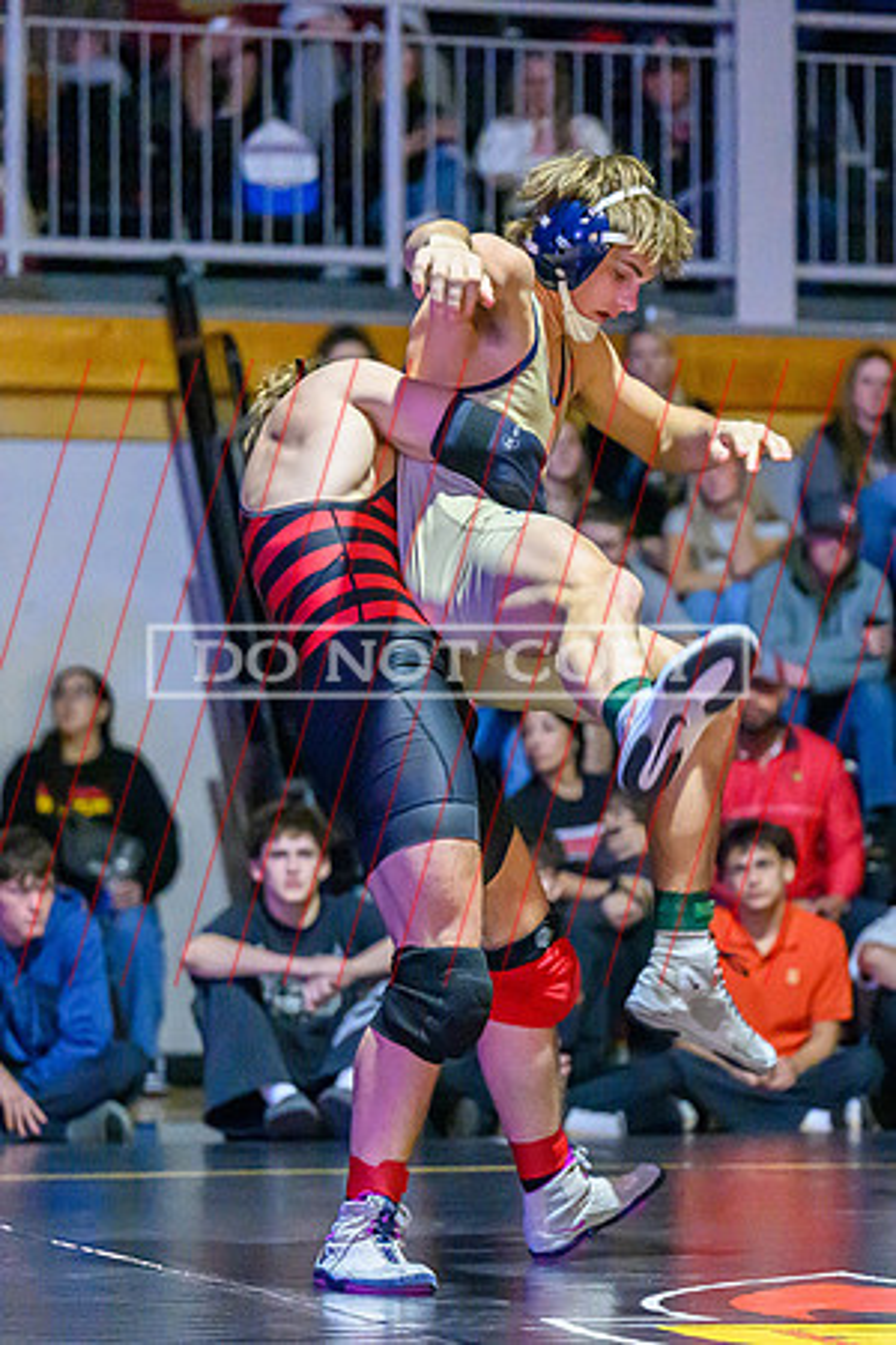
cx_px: 597
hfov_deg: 8.9
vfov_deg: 13.4
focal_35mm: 154
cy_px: 735
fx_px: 5739
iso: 12800
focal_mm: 93
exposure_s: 1/500
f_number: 2.8
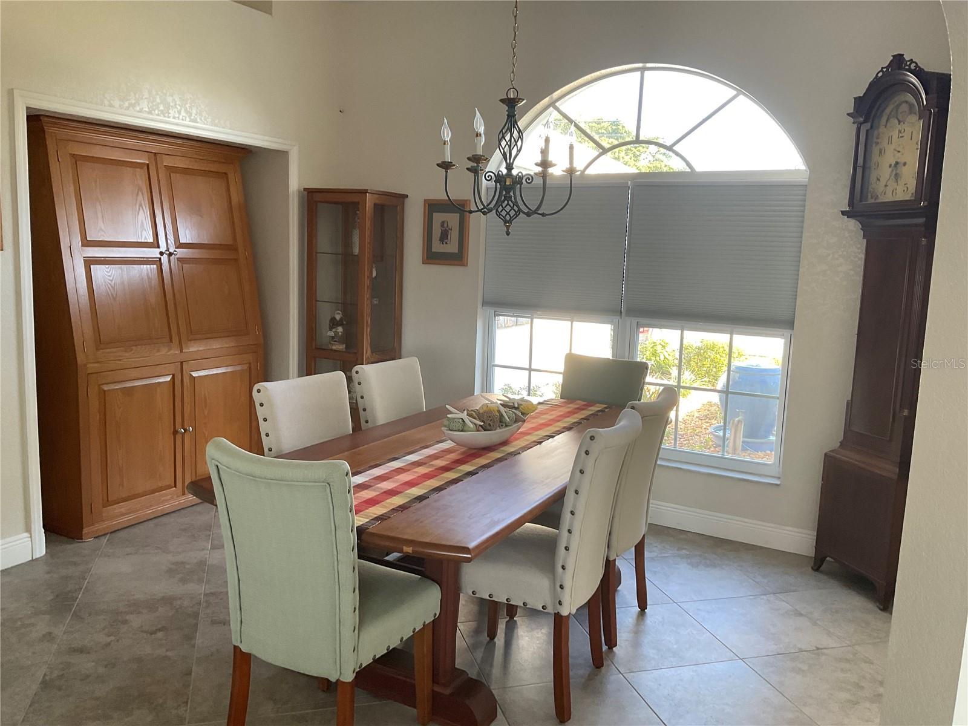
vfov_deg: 48.2
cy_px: 363
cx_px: 484
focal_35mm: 29
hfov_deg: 61.7
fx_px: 811
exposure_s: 1/60
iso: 50
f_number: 1.8
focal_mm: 3
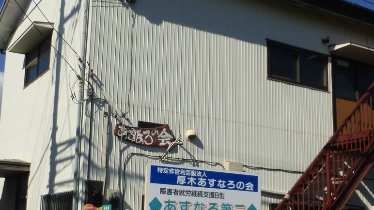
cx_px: 148
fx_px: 516
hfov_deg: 39.7
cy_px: 145
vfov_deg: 22.9
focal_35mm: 52
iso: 100
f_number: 4
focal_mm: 4.3
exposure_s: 1/1600
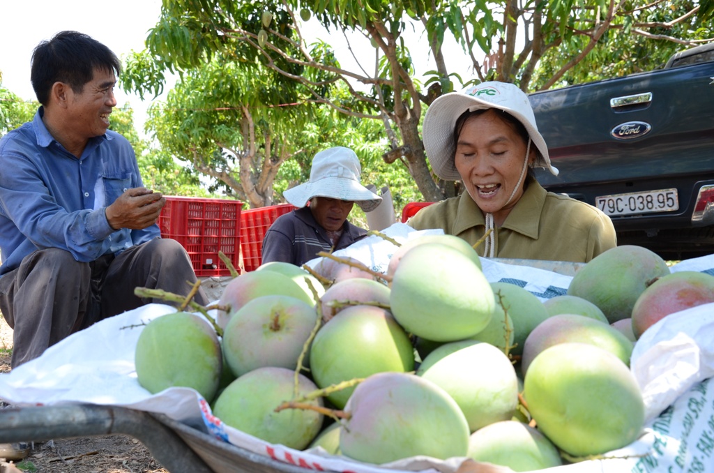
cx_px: 357
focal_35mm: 52
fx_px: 1039
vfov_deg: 25.6
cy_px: 236
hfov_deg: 37.9
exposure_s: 1/200
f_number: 8
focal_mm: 35
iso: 400
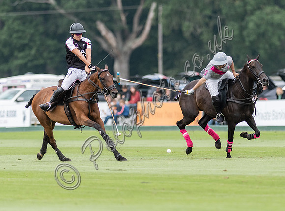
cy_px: 134
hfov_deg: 3.2
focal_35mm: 613
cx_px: 201
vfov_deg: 2.4
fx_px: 5024
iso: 640
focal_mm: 300
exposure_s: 1/8000
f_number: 2.8
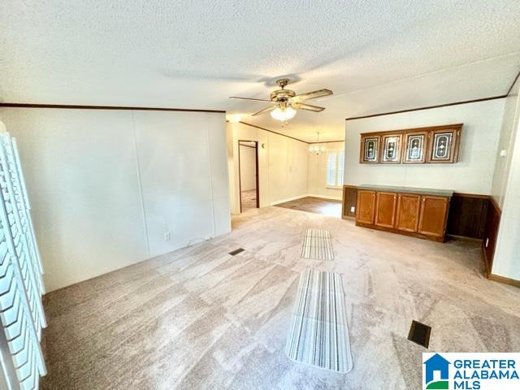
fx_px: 210
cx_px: 260
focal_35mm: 14
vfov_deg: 85.7
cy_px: 195
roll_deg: +1.0
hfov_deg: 102.1
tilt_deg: -9.5
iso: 250
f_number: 2.2
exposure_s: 1/60
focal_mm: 2.22
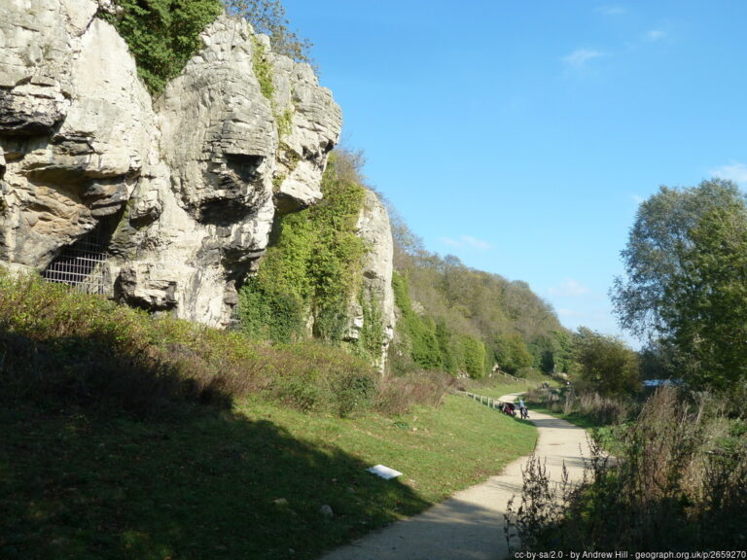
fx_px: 626
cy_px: 280
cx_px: 374
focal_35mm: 29
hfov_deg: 61.7
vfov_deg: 48.2
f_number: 4
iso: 80
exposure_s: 1/320
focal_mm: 4.7
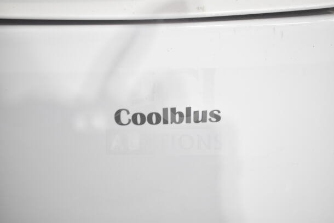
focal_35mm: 48
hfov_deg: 41.1
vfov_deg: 28.1
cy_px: 112
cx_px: 167
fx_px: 445
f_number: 5
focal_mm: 32
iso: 1600
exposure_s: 1/100
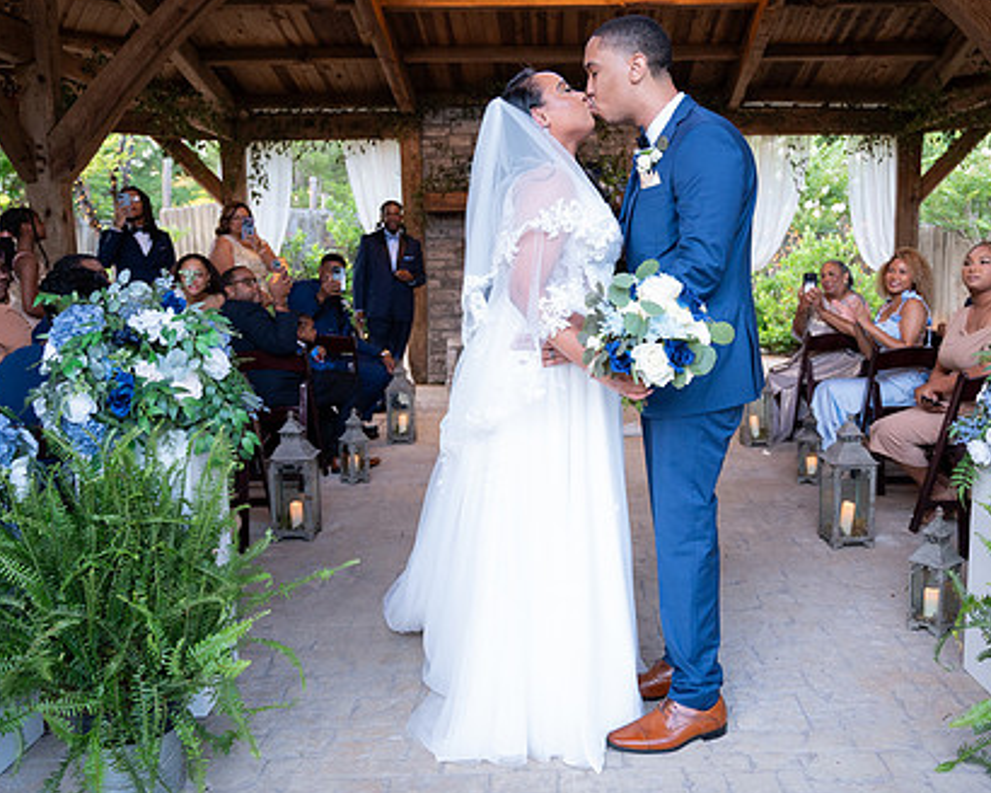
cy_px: 389
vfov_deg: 45.8
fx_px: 939
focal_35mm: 32
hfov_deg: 55.4
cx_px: 570
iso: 1600
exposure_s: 1/125
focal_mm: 24
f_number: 4
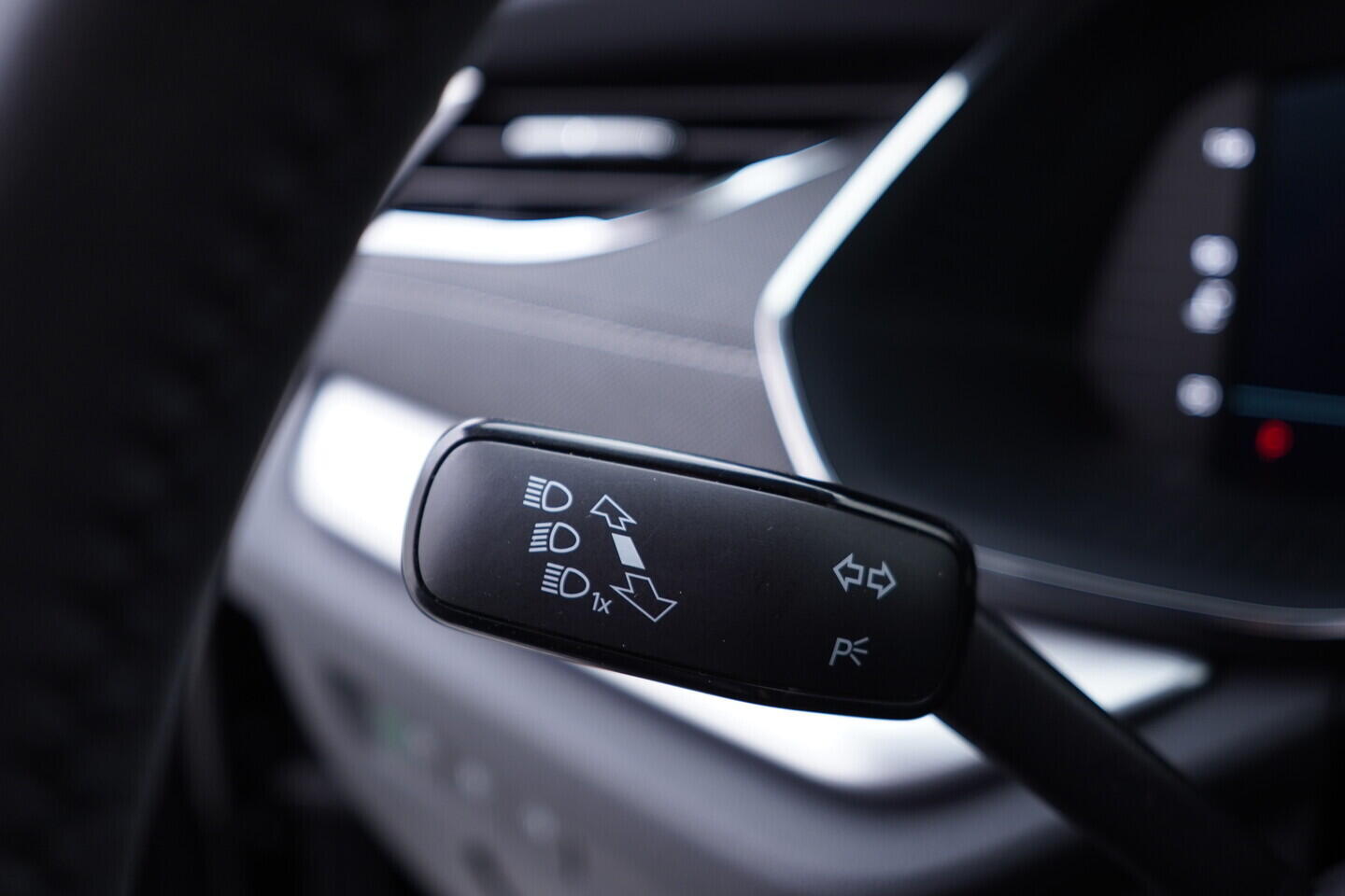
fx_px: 1345
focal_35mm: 36
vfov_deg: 36.9
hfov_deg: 53.1
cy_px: 448
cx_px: 672
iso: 200
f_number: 2.8
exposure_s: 1/40
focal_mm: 24
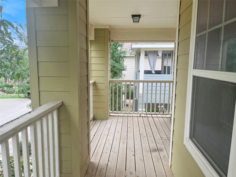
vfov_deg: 53.1
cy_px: 88
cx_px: 118
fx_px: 177
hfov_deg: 67.3
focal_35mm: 26
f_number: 1.6
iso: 50
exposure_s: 1/493
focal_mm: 5.1
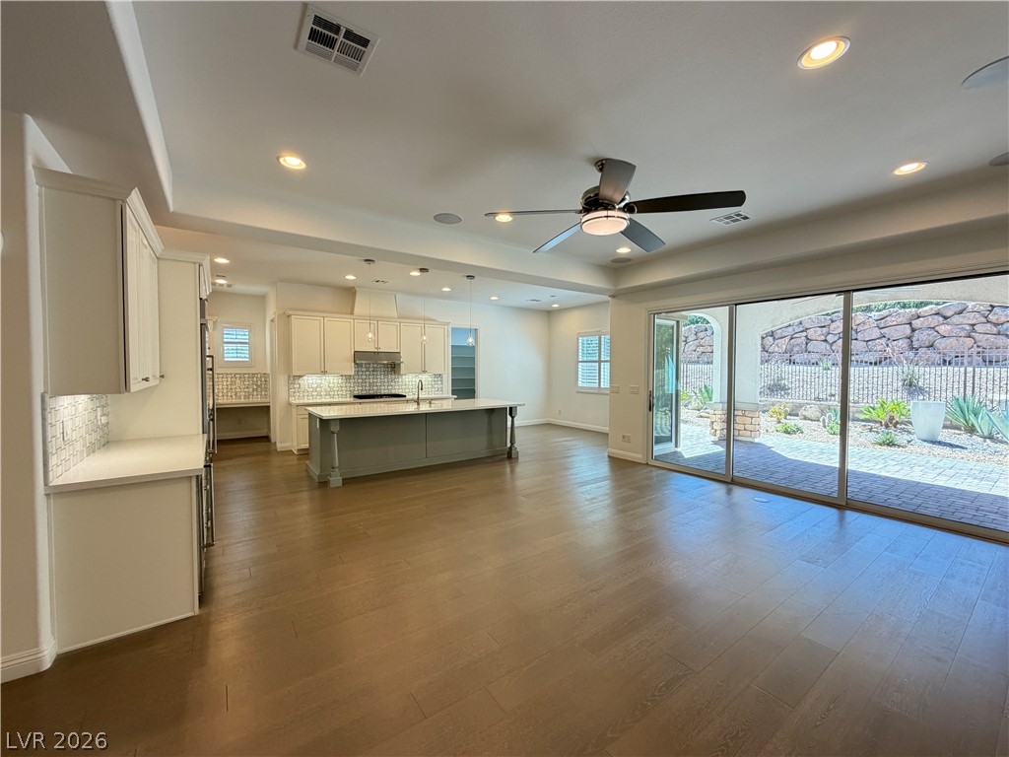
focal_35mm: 14
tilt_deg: -0.8
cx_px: 504
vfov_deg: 85.7
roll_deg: -0.1
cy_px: 378
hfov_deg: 102.1
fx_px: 408
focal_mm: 2.22
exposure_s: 1/120
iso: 250
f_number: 2.2
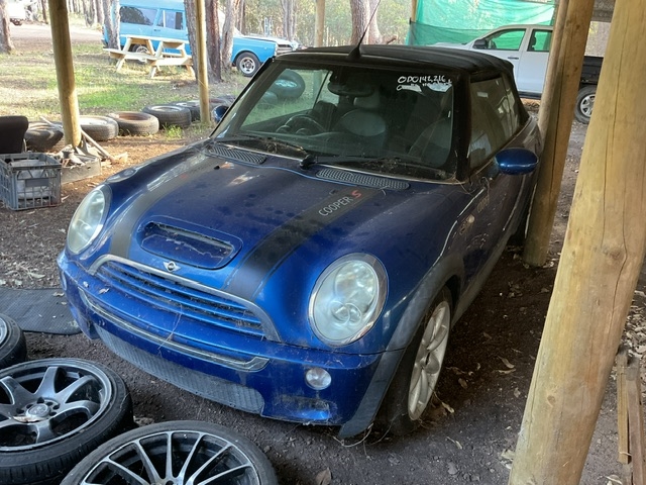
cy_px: 242
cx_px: 323
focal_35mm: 29
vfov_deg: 48.2
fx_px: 541
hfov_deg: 61.7
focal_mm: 3
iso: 250
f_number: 1.8
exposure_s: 1/60
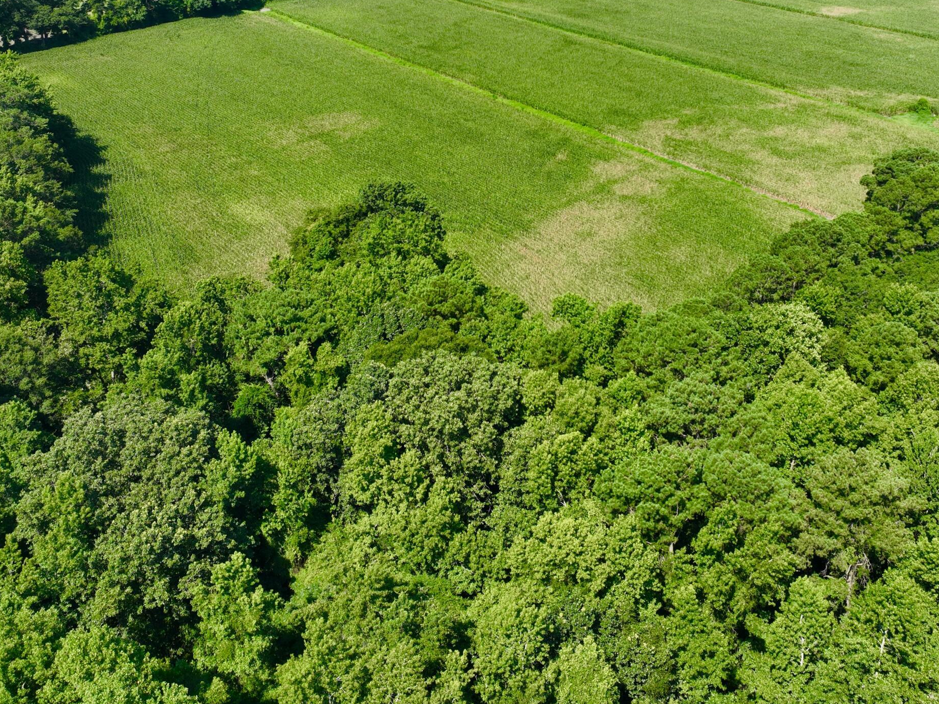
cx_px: 499
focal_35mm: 39
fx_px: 1058
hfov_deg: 47.9
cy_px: 192
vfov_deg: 36.1
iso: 110
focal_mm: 12.29
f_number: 2.8
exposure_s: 1/1250
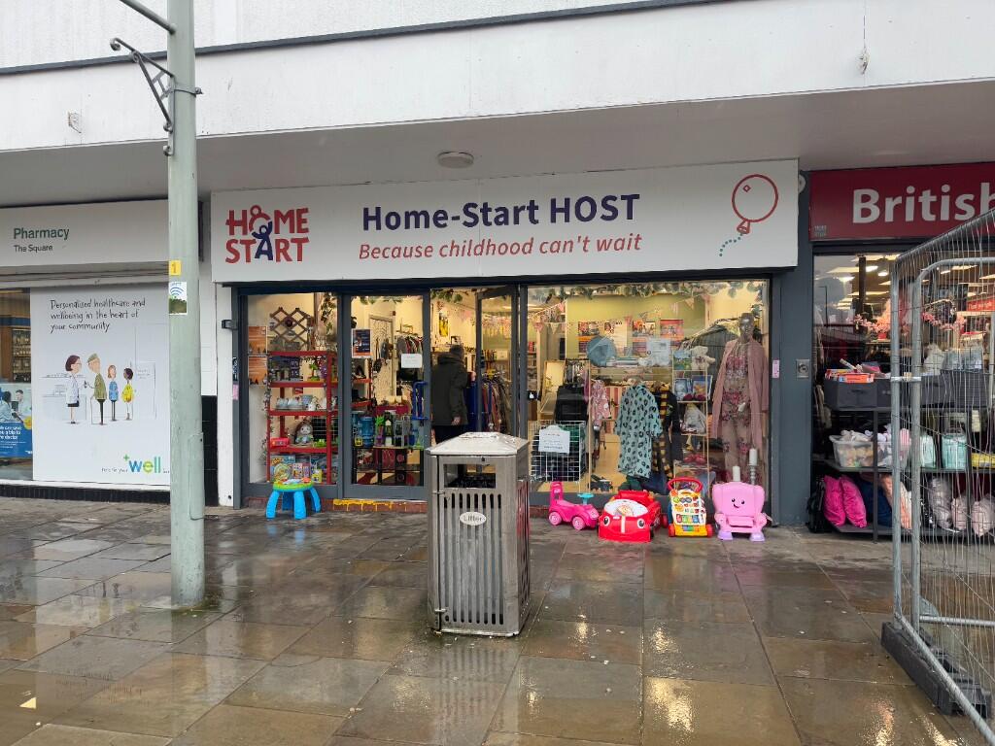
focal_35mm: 24
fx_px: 690
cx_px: 498
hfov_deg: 71.6
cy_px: 373
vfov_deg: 56.8
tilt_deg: -1.6
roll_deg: -0.3
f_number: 1.78
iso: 64
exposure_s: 1/147
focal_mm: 6.76
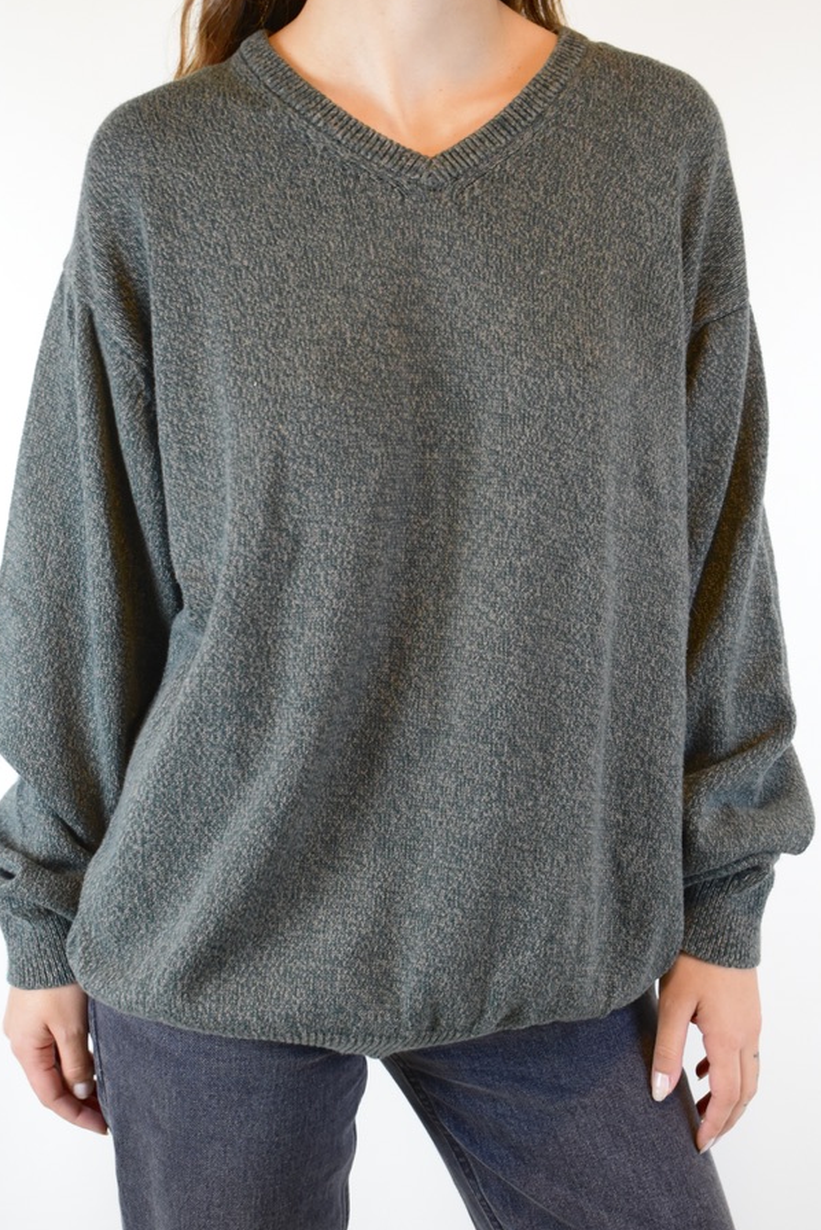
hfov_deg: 21.4
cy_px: 571
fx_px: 2174
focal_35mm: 64
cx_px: 415
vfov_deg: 31.6
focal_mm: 35
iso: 900
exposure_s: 1/60
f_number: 4.5
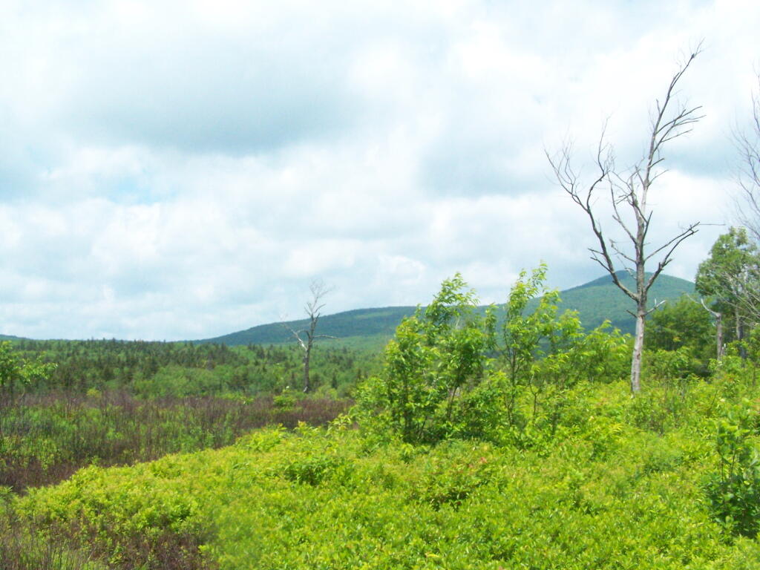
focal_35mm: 38
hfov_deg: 49.0
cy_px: 285
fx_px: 834
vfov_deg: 37.7
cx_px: 380
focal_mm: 6.3
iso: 400
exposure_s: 1/1600
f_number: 5.6
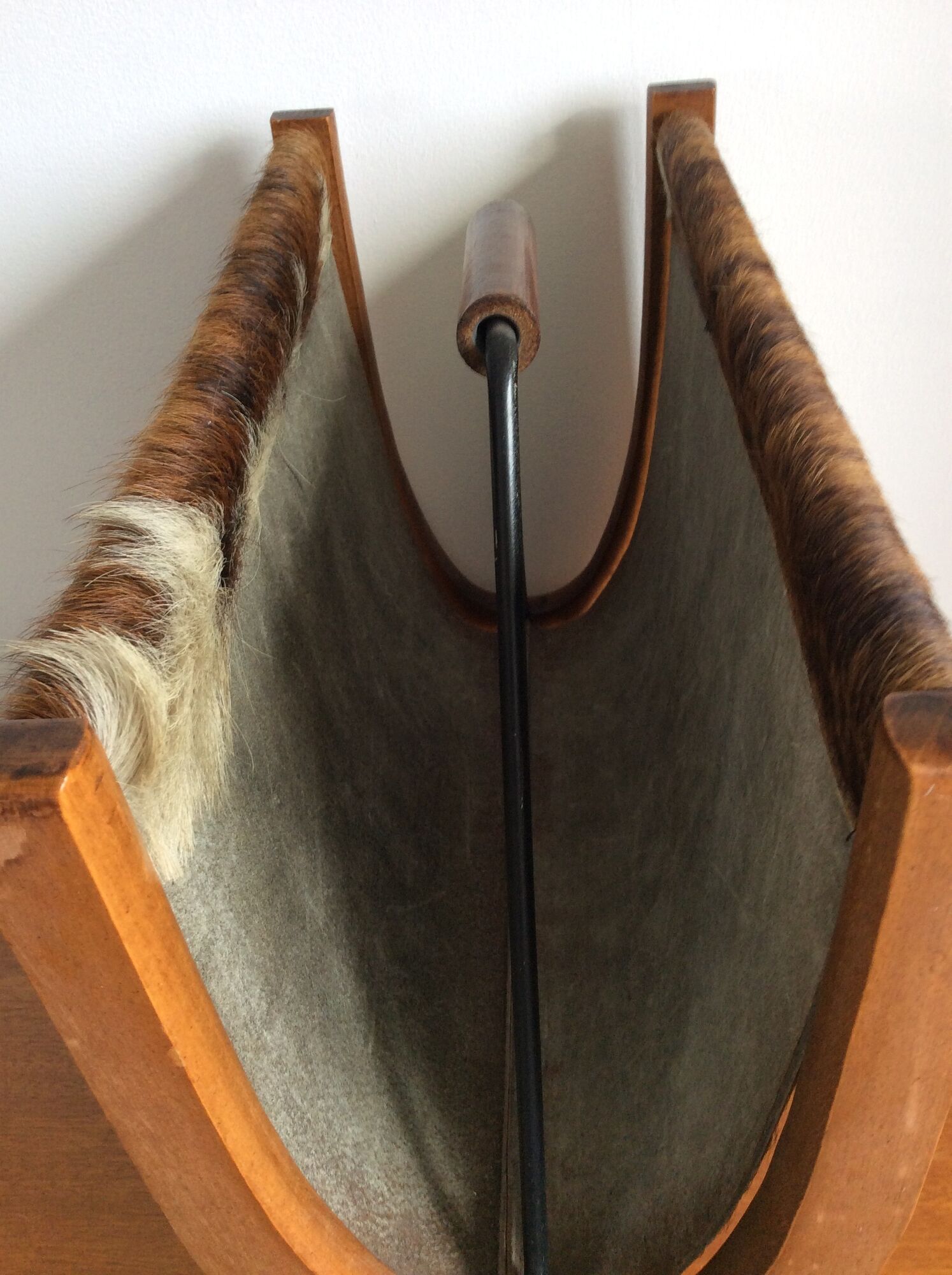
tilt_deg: -36.6
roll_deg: +6.0
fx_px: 1176
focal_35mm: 32
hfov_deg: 44.1
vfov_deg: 56.9
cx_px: 476
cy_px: 638
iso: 64
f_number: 2.4
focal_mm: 3.3
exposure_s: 1/25
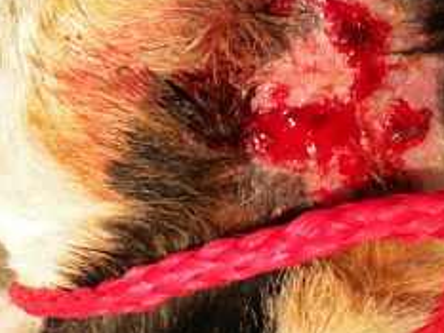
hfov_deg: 32.0
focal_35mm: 60
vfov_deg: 24.4
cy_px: 186
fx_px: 770
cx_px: 164
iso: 80
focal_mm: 6.3
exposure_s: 1/597
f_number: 4.6
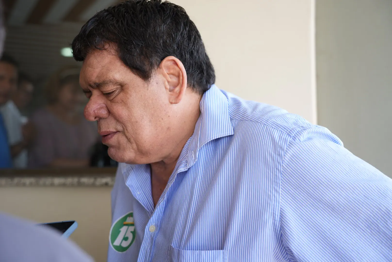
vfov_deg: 32.7
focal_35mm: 41
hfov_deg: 47.4
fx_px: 447
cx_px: 196
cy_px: 131
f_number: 2.8
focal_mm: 41
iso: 100
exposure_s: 1/160
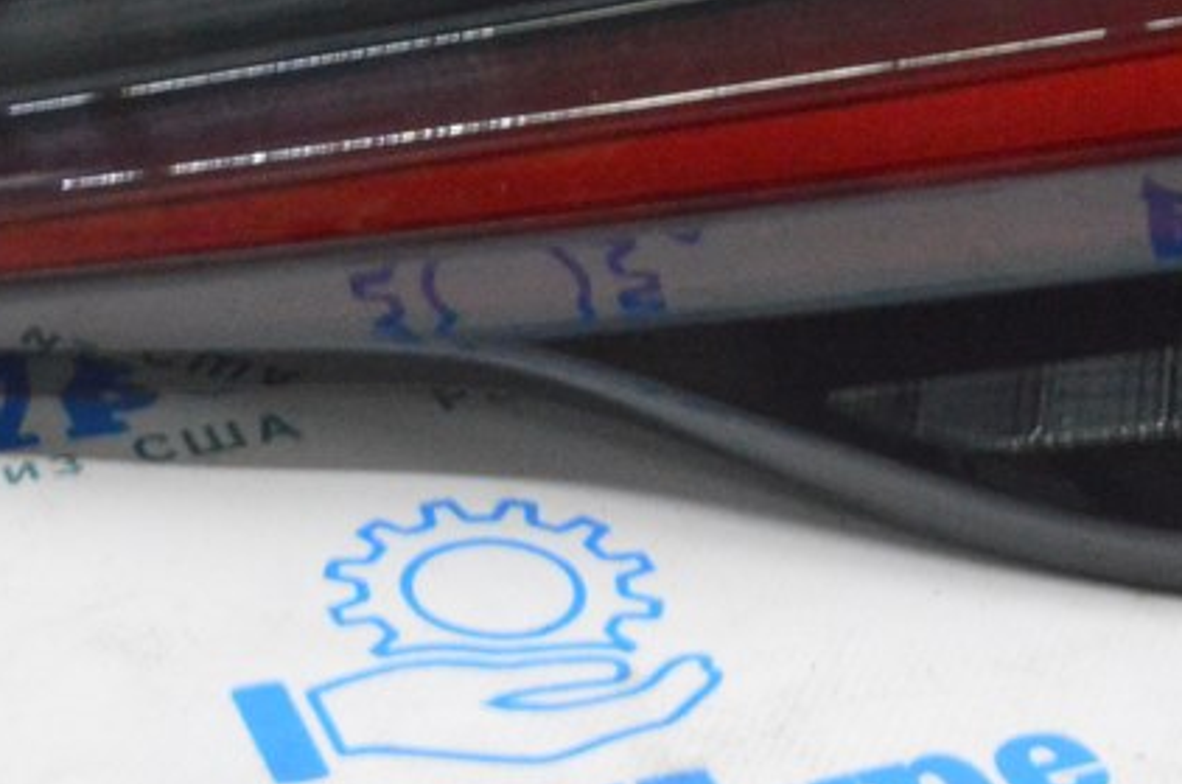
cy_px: -99
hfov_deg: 20.0
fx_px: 3344
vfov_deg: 13.1
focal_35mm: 102
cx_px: 703
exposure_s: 1/15
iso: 6400
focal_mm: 28
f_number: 20
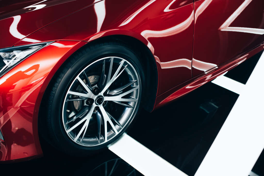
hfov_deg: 39.6
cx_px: 132
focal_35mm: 50
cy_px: 88
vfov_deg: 27.0
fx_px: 367
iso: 500
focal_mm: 50
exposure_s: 1/200
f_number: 3.2
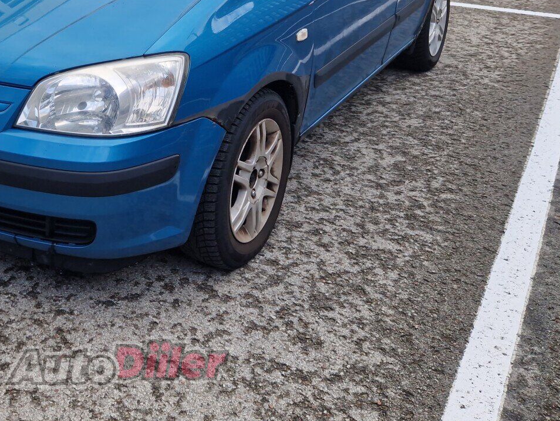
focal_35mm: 47
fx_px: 761
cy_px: 17
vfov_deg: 29.2
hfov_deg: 39.0
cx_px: 117
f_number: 1.8
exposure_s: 1/3030
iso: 50
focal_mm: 5.4
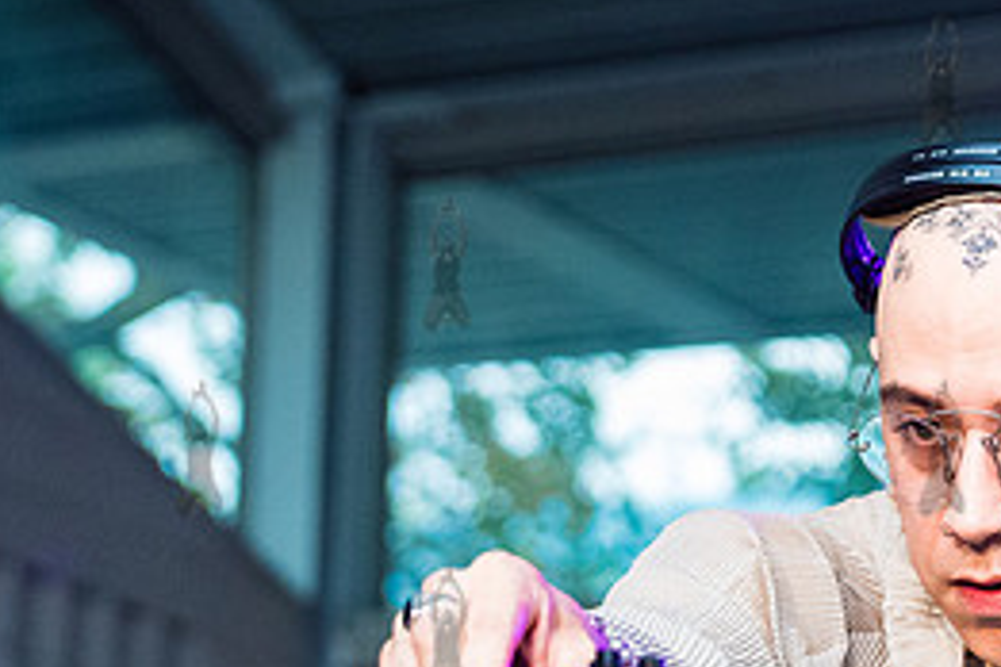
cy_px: 284
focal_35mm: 191
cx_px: 956
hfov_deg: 10.7
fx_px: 5310
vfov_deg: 7.2
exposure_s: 1/1250
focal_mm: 70
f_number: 3.5
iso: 4000
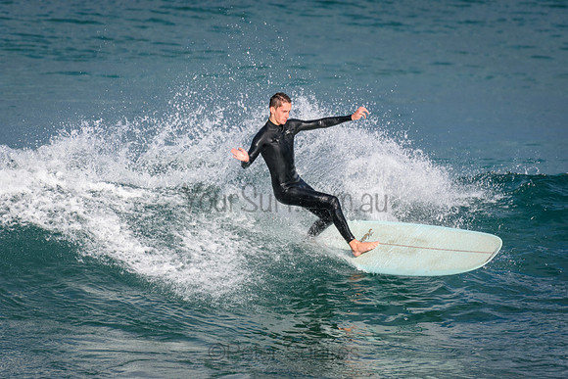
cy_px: 190
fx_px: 11836
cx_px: 284
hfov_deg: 2.7
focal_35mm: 750
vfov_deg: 1.8
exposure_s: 1/2000
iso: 320
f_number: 5.6
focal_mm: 500
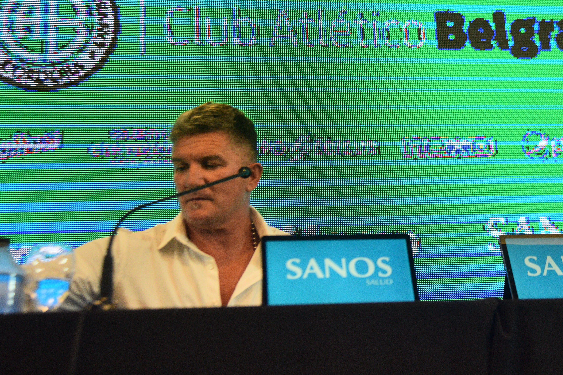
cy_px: 152
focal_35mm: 76
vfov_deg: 17.9
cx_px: 419
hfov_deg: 26.3
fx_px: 1188
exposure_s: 1/400
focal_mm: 46
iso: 2000
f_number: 4
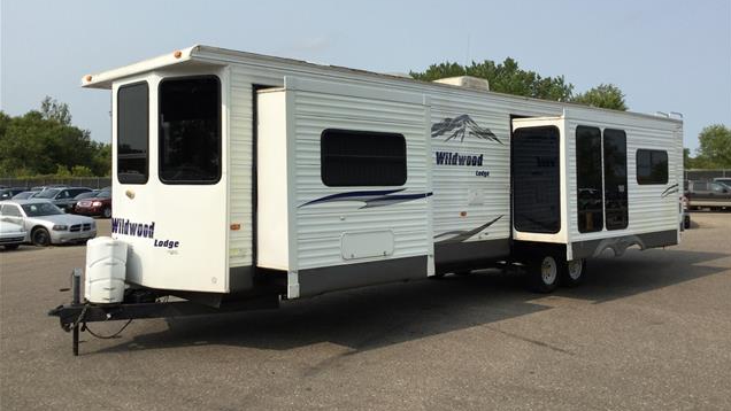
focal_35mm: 34
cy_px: 176
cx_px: 367
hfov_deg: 58.0
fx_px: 659
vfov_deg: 34.6
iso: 25
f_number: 2.4
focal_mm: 3.3
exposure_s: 1/1631
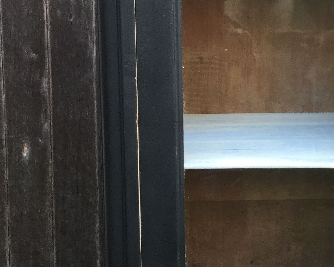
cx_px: 288
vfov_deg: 18.9
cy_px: 104
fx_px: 801
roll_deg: -2.0
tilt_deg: -9.0
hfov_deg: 23.1
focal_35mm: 81
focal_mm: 3.3
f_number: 2.4
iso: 25
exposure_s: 1/33
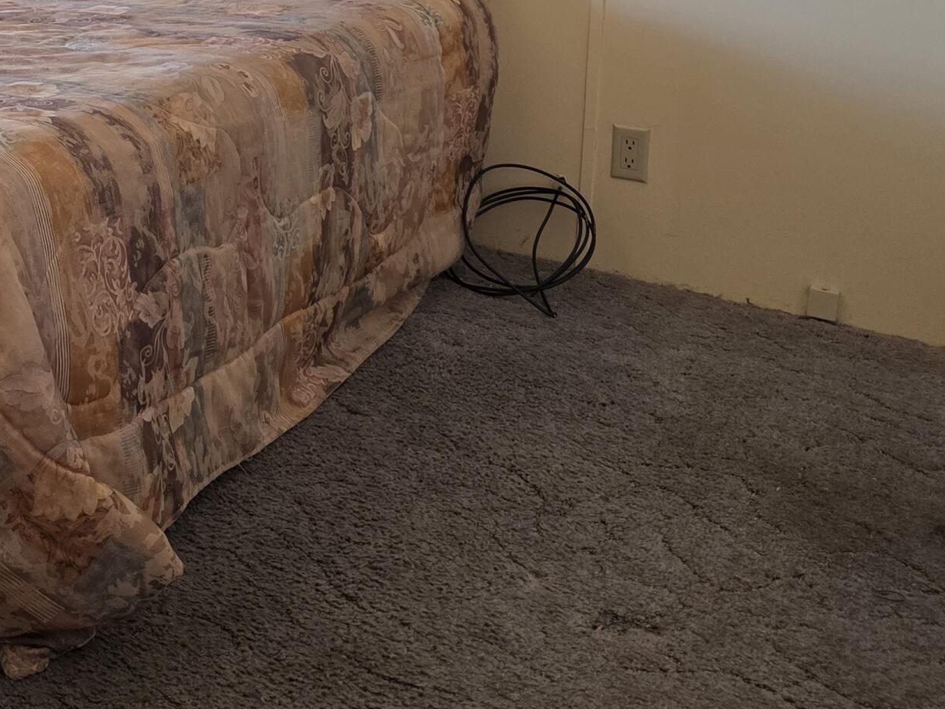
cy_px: -71
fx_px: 1529
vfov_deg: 24.4
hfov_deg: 31.3
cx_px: -37
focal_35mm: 56
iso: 320
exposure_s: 1/120
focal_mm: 6.3
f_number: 1.7
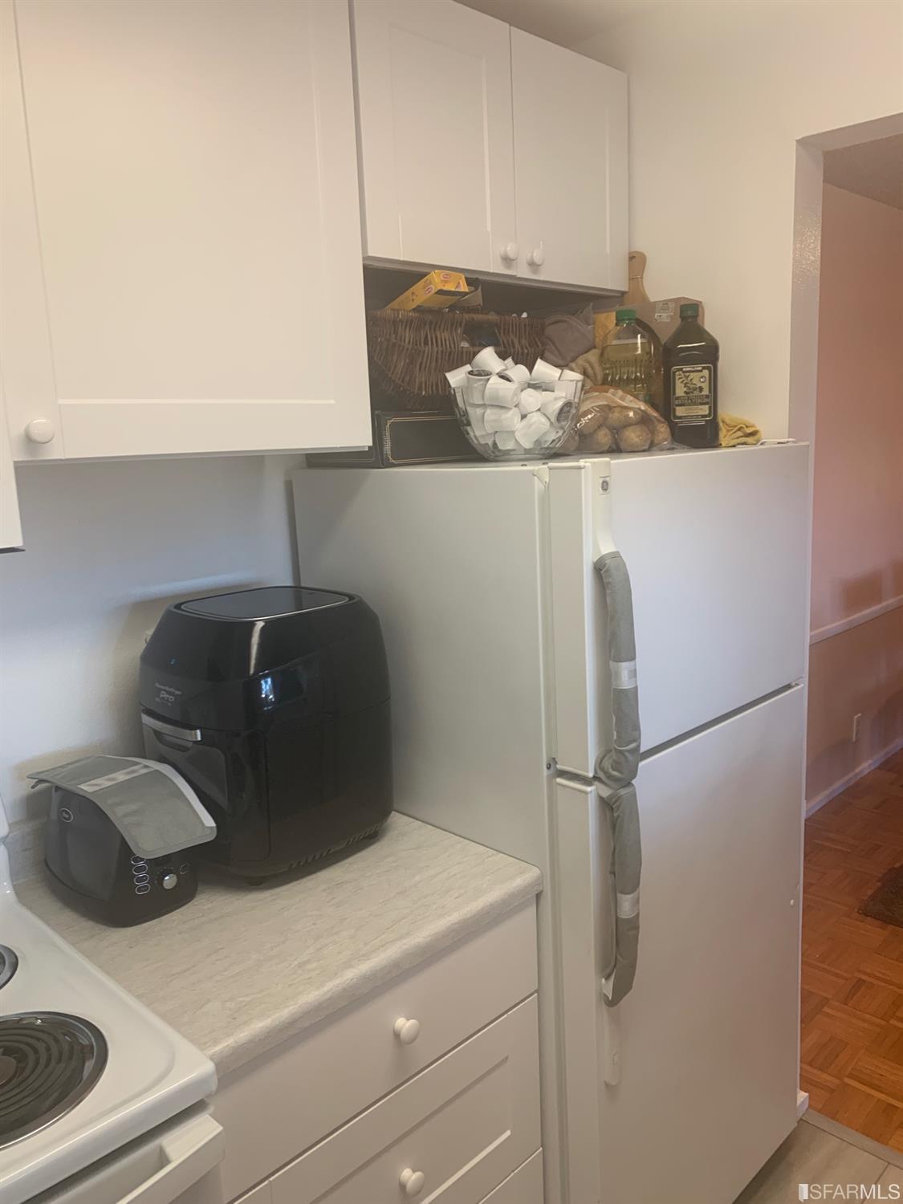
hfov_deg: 53.1
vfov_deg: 67.3
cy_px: 602
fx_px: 904
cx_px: 452
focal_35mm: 26
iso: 80
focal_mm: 4.25
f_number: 1.8
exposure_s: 1/60
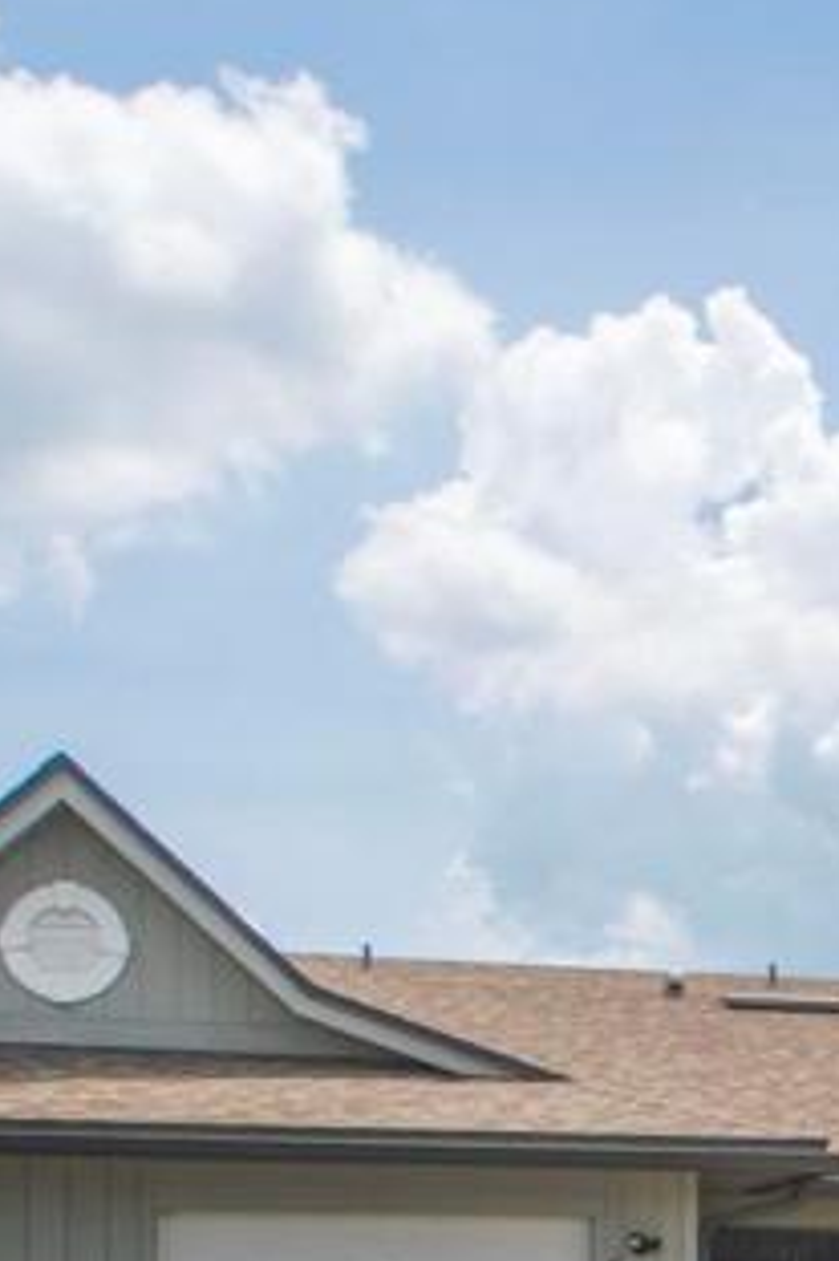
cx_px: 1107
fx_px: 2095
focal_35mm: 60
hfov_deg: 20.6
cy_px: 1281
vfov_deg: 30.9
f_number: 8
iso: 320
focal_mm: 11.5
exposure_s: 1/800
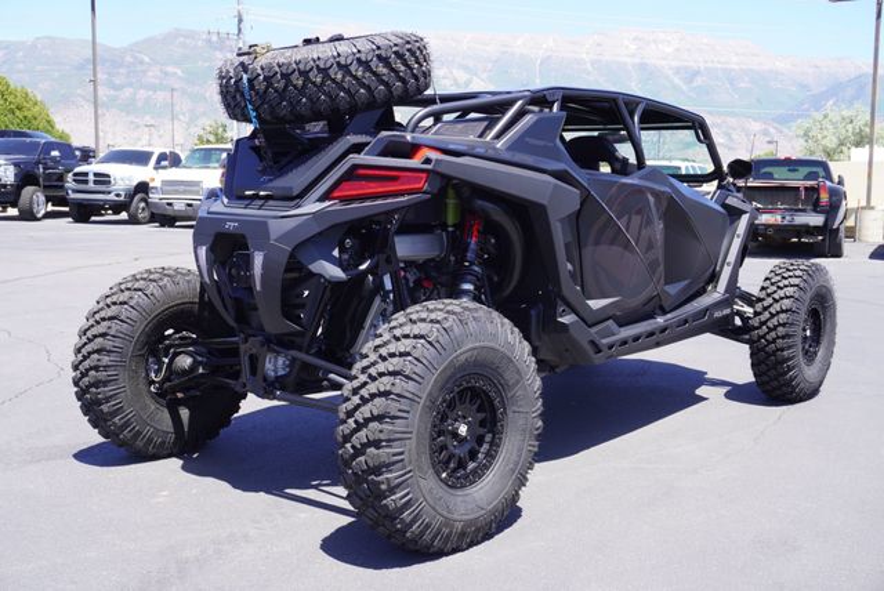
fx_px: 922
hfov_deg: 51.2
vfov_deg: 35.6
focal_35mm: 38
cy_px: 296
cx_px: 442
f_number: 7.1
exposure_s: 1/100
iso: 100
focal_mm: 25
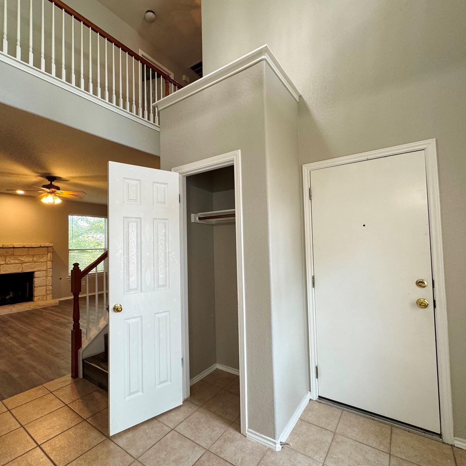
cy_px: 235
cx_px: 212
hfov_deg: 83.8
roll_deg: +1.4
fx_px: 259
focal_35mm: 17
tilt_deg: +3.3
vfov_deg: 84.0
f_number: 2.2
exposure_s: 1/120
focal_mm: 2.22
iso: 200
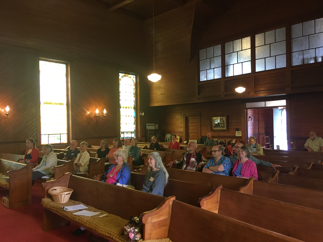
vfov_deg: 48.2
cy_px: 121
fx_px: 271
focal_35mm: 29
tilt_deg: +1.4
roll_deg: +0.5
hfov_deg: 61.7
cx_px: 162
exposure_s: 1/30
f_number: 2.2
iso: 125
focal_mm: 4.15
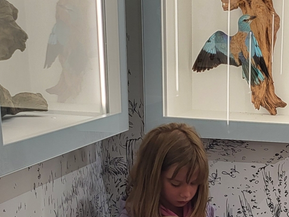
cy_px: 283
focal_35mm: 84
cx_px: 314
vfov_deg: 16.6
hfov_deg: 22.1
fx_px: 702
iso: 40
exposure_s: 1/67
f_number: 1.8
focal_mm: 5.4
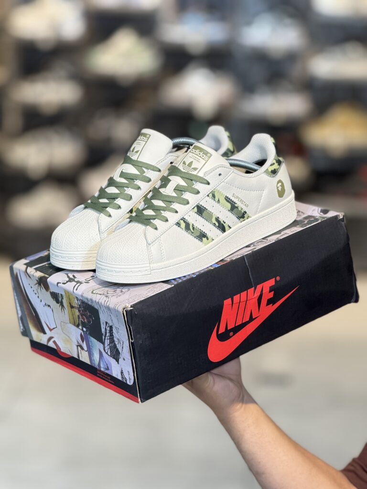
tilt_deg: -10.1
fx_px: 1696
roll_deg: -2.5
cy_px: 244
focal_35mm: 120
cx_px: 184
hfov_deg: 12.3
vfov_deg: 16.4
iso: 160
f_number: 2.8
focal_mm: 15.66
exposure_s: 1/100
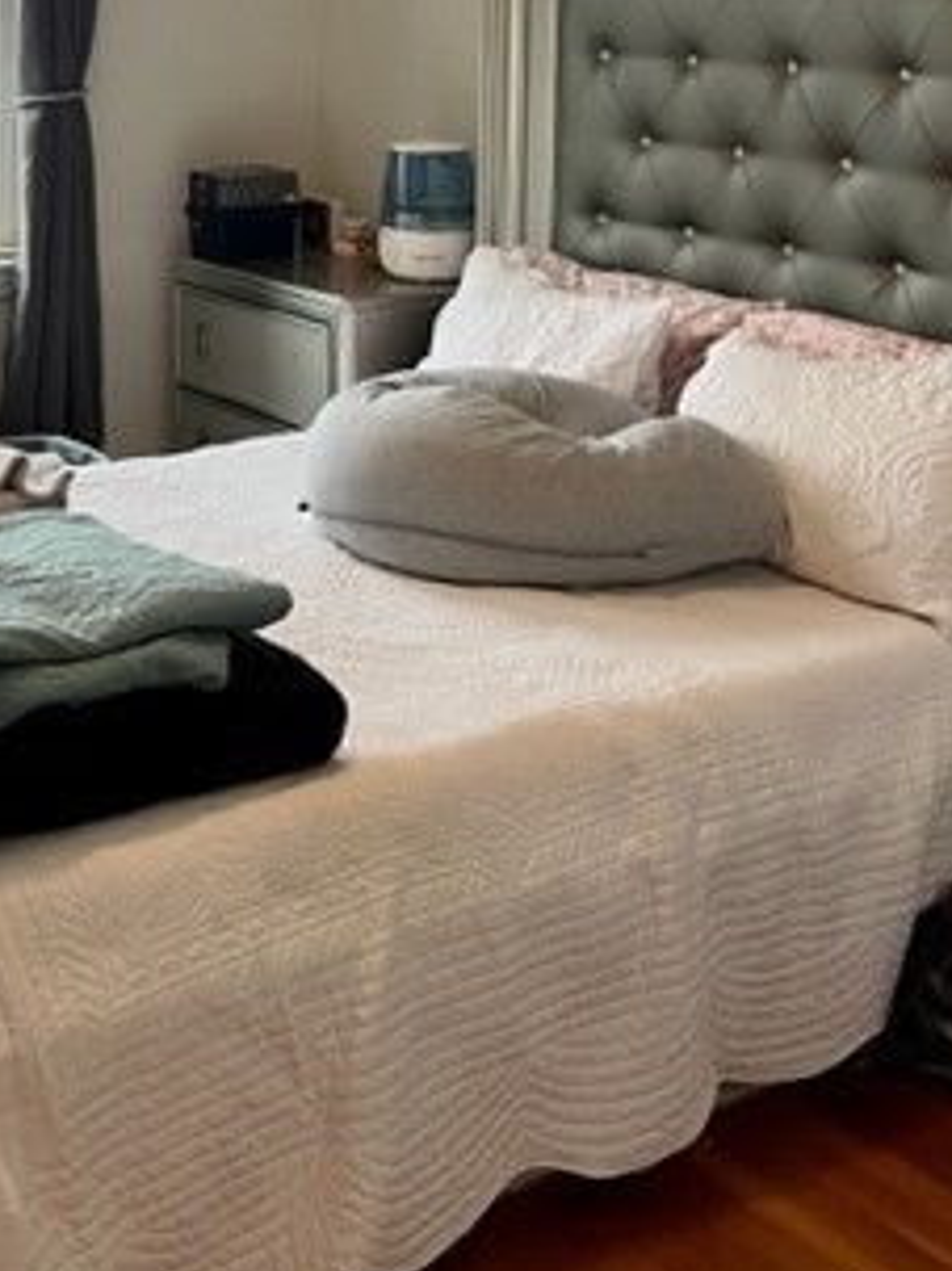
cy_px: 122
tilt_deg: -4.9
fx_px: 2018
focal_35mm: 55
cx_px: 159
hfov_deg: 26.0
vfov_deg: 33.1
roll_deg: -0.3
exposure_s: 1/60
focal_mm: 5.1
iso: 80
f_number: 1.6
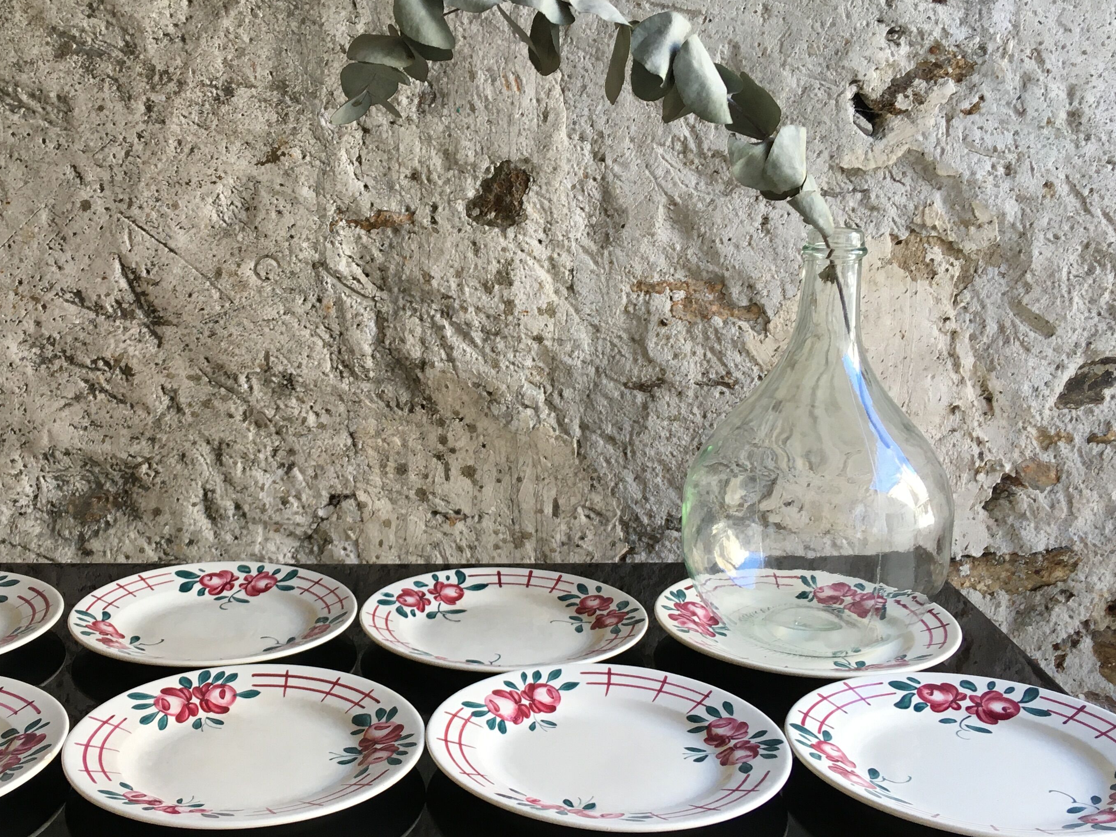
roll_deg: +0.1
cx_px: 421
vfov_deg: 33.6
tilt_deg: -14.0
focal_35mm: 43
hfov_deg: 43.5
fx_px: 1386
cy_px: 447
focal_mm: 4.15
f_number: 2.2
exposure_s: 1/33
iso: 25
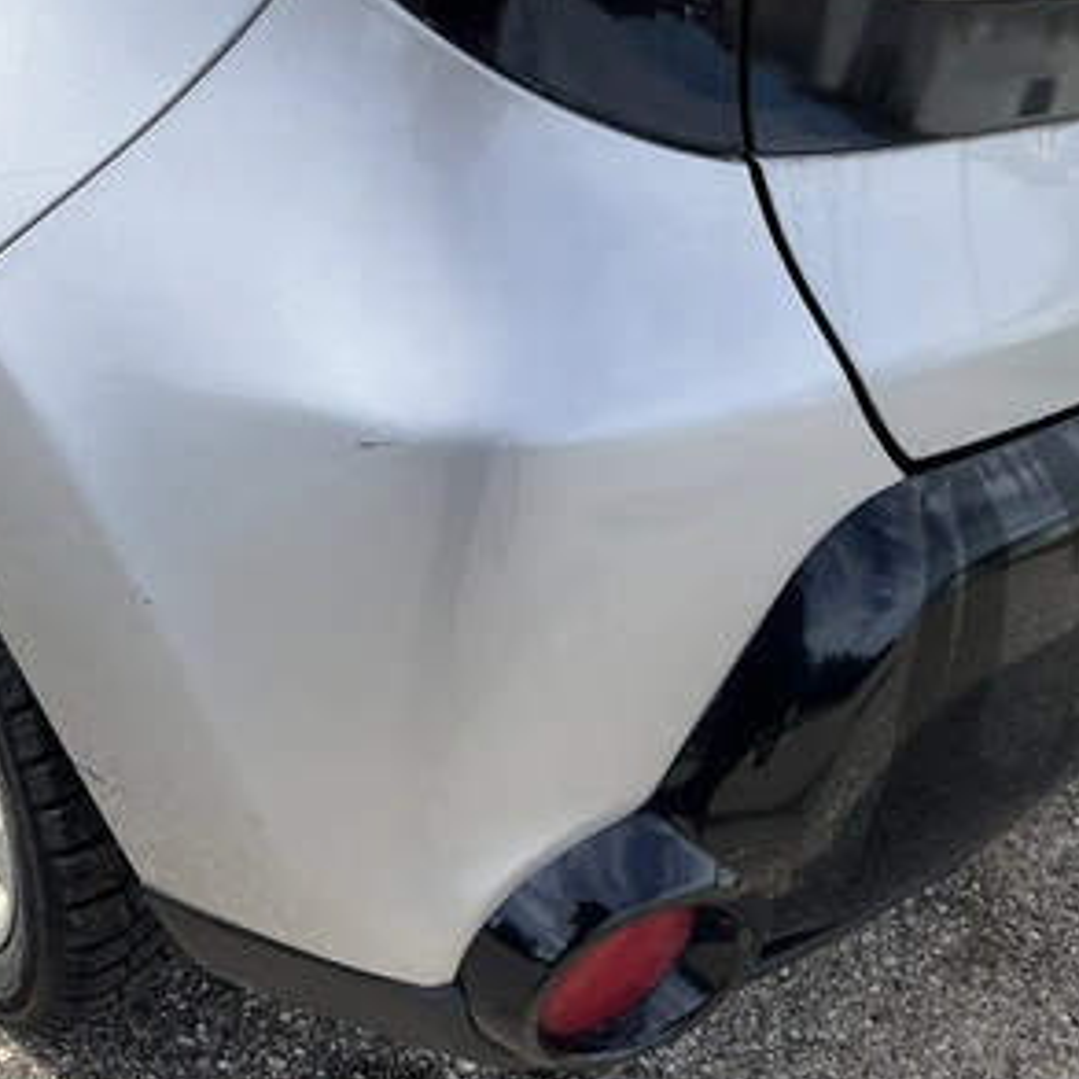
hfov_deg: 46.5
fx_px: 1234
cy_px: 538
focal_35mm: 35
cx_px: 361
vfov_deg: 47.2
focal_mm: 3
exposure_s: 1/1577
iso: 25
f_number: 1.8
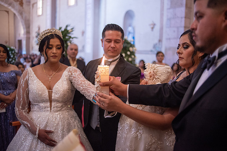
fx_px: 221
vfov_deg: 37.9
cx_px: 114
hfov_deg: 54.4
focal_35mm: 35
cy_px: 76
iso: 2000
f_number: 2
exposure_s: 1/250
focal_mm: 35
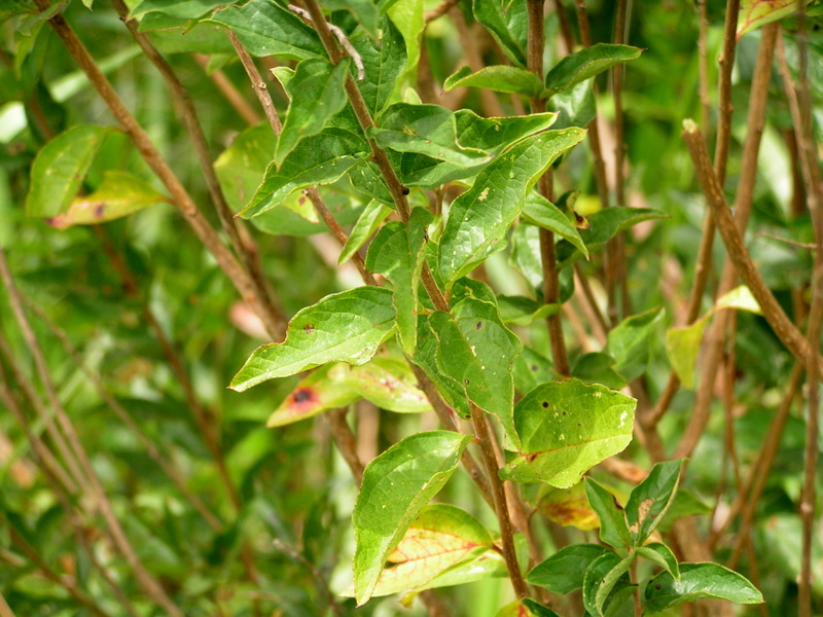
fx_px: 3352
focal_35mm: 141
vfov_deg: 10.5
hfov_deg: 14.0
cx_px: 412
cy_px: 308
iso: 50
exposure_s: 1/250
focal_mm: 23.4
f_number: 3.2
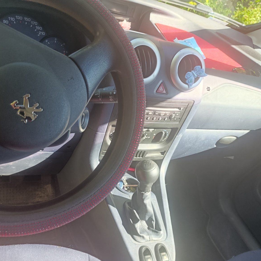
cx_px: 120
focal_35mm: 28
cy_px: 134
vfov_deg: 57.3
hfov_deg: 57.2
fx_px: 239
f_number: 1.65
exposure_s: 1/100
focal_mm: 6.11
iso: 250
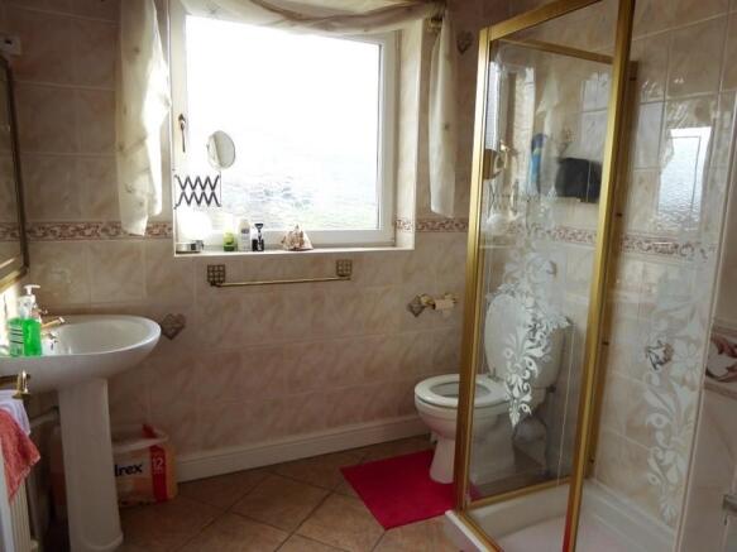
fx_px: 532
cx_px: 368
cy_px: 276
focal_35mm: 25
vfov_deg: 54.9
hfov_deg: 69.4
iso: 100
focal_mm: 4.3
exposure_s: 1/80
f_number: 3.3
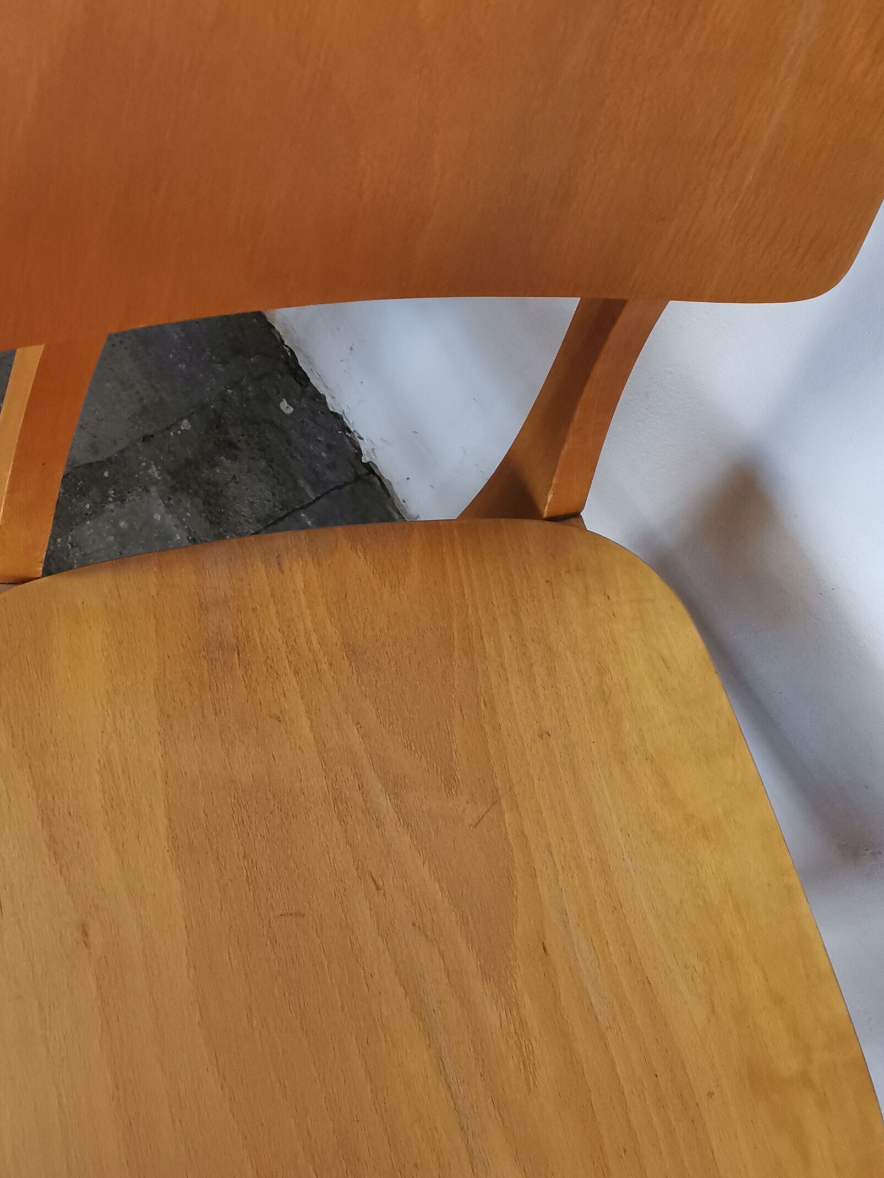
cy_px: 593
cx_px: 388
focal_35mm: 46
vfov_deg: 41.2
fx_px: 1566
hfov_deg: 31.5
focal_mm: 5.56
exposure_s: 1/50
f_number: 1.6
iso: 400
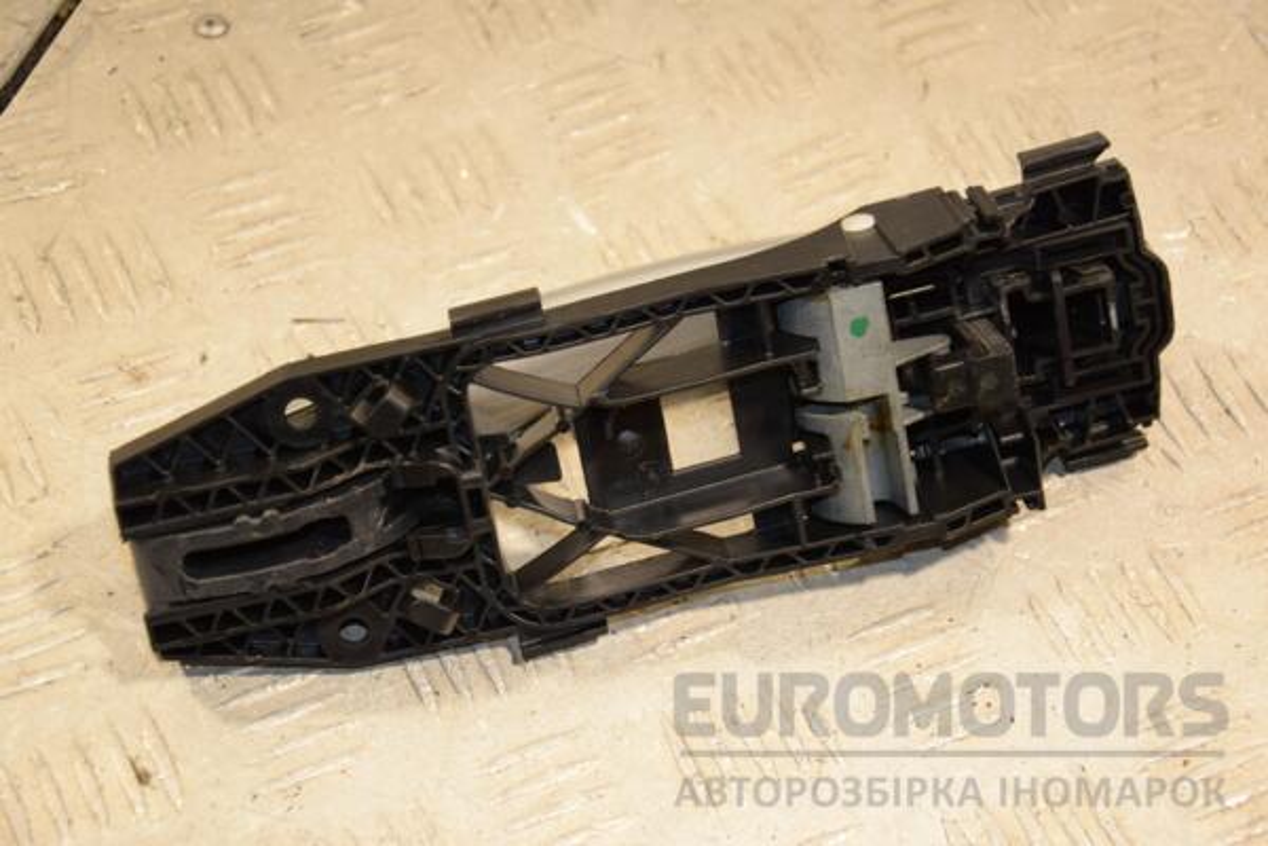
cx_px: 634
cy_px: 423
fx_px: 3275
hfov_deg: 21.9
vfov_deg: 14.7
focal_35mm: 93
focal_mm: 62
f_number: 5.3
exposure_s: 1/160
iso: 800
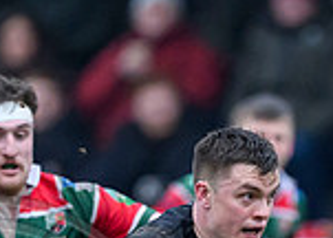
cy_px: 583
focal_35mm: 2313
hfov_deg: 0.9
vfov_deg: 0.6
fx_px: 21885
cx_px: 307
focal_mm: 400
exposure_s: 1/2000
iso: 4000
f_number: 3.5
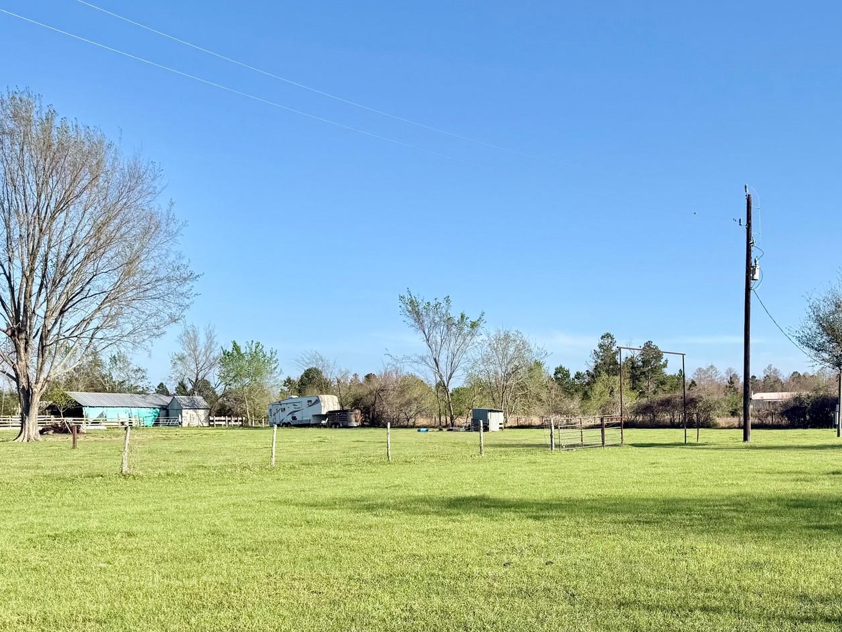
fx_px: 949
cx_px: 638
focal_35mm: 39
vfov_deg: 35.9
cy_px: 478
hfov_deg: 46.1
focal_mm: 6.76
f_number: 1.78
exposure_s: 1/3425
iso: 80
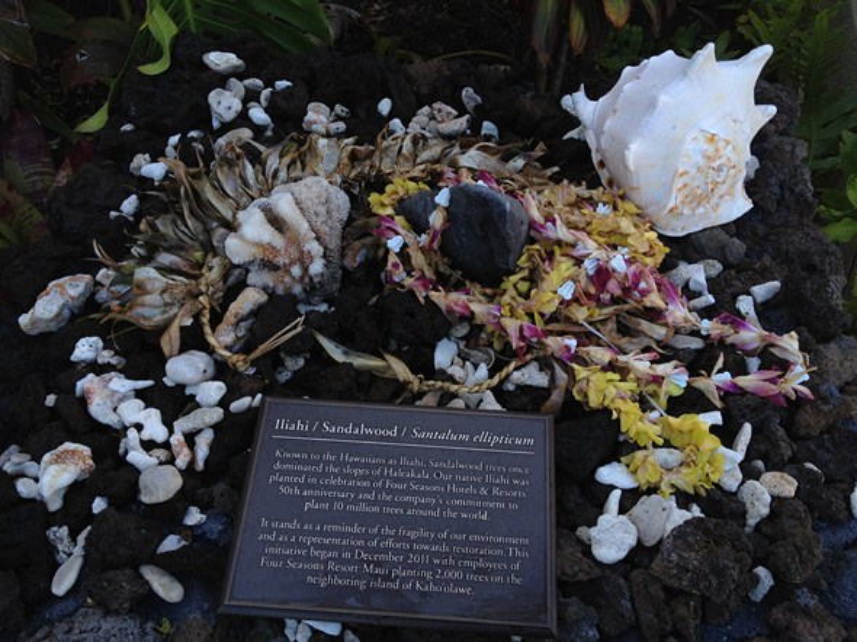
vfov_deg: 40.7
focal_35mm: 35
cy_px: 321
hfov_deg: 52.6
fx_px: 866
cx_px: 428
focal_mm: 4.28
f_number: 2.4
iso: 64
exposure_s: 1/262
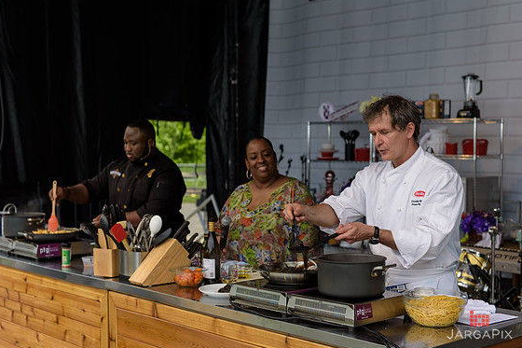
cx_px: 266
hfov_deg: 35.1
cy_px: 179
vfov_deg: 23.8
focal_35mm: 57
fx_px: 826
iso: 200
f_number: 3.2
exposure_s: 1/1250
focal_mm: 55
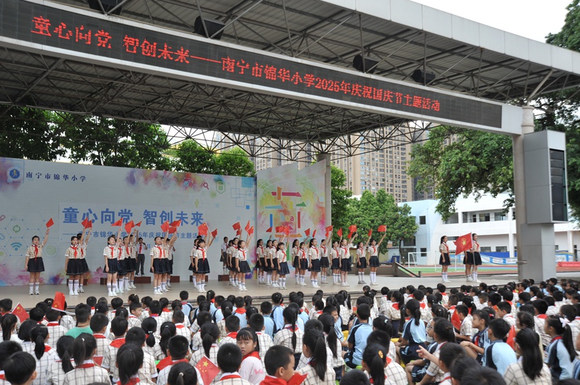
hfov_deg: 51.9
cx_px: 280
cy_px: 202
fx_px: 596
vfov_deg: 35.9
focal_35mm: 37
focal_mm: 35
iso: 640
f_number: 7.1
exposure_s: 1/320
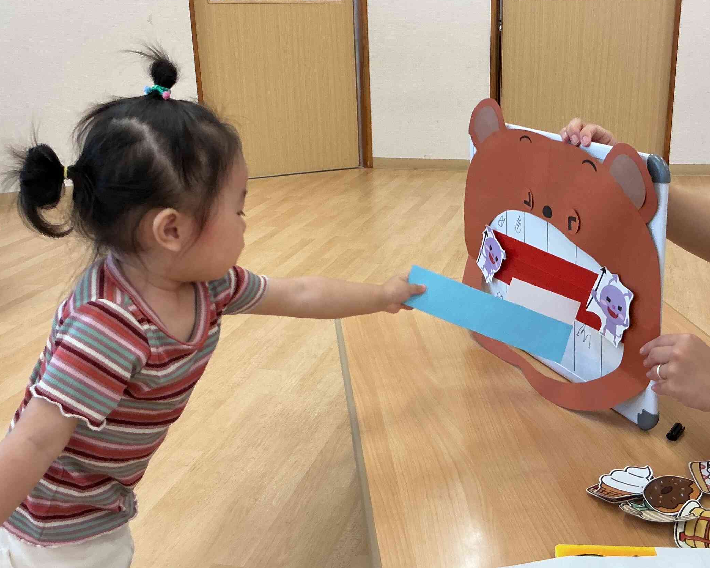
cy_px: 266
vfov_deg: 36.5
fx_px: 862
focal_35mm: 41
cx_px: 420
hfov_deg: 44.6
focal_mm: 3
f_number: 1.8
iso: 50
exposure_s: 1/120
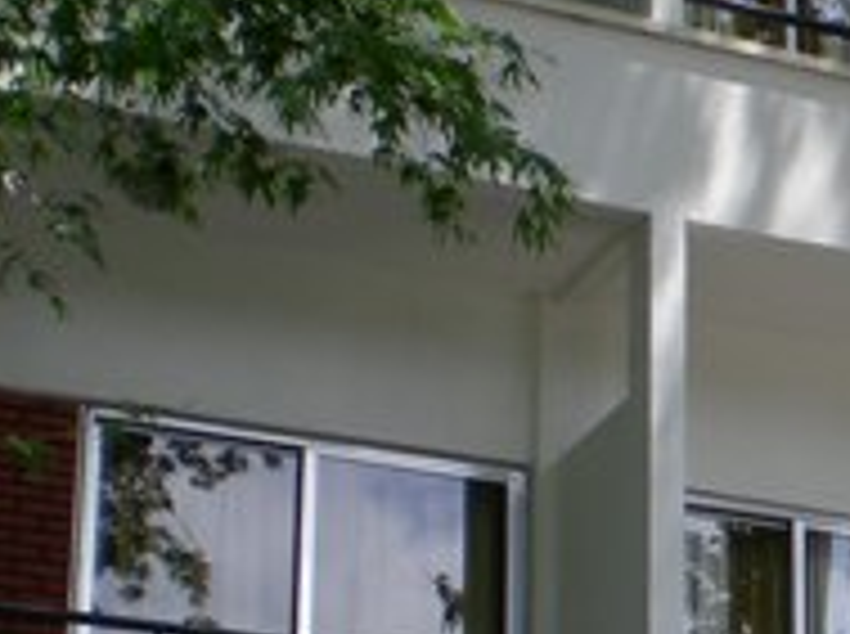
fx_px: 3162
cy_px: 656
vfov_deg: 11.3
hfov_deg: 14.4
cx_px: 1219
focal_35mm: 129
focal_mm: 6.3
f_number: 4.6
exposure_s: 1/158
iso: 50
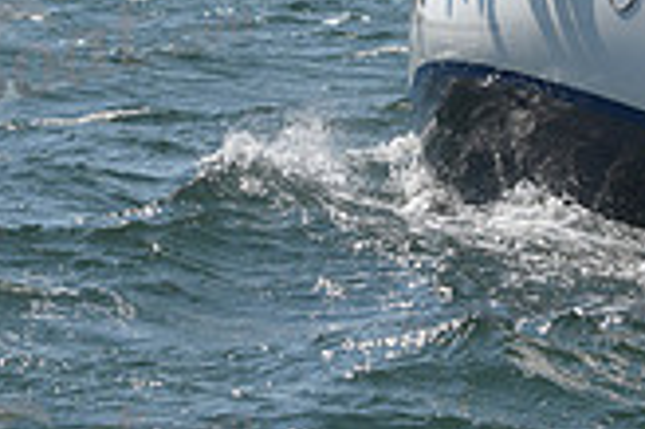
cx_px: 460
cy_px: -179
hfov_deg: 8.3
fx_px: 4439
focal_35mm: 248
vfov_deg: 5.5
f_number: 7.1
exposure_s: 1/1000
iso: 250
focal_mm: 70
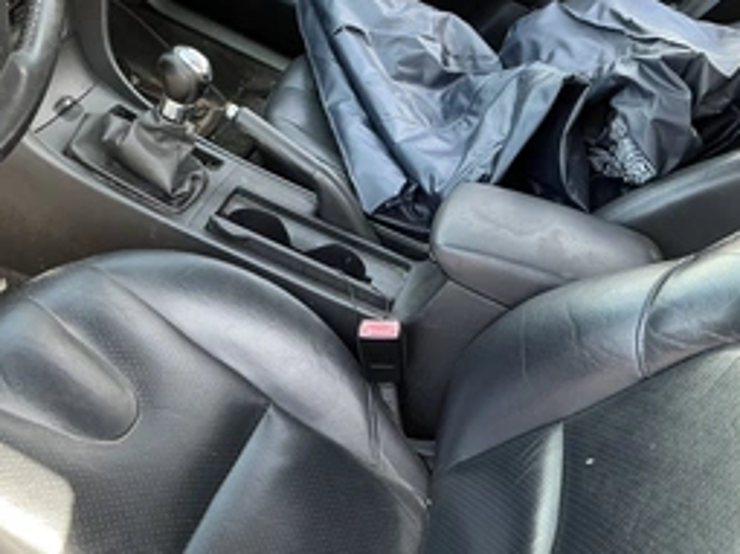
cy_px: 363
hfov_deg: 42.8
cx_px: 429
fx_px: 940
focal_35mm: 44
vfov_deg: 32.6
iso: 64
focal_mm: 3
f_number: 1.8
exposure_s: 1/122
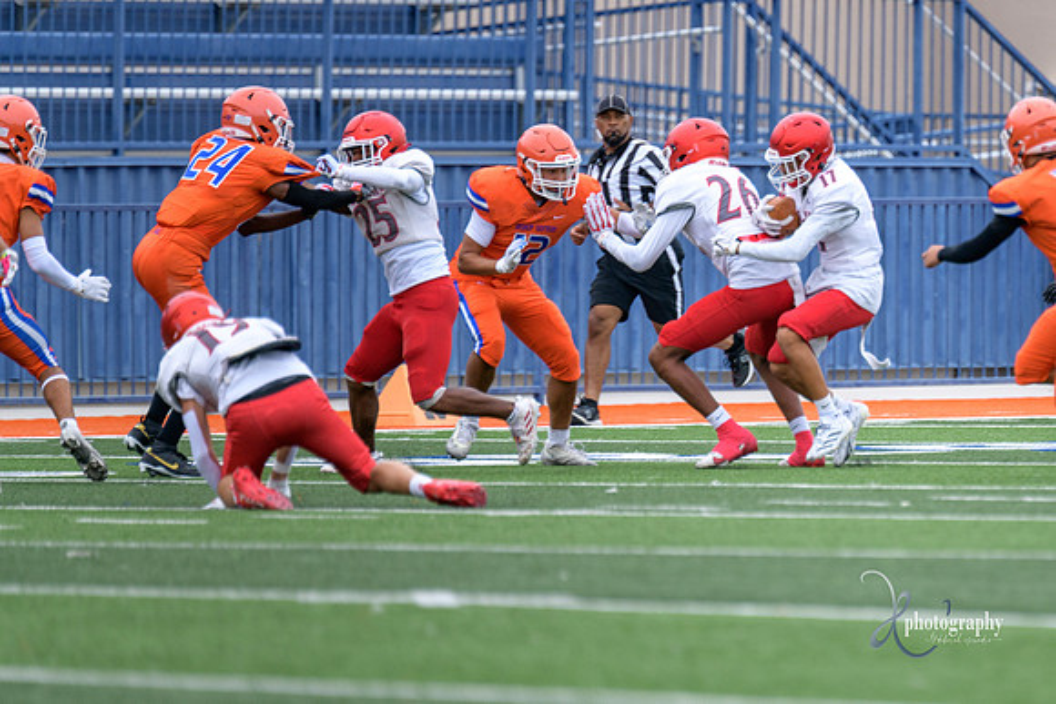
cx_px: 917
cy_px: 352
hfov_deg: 4.0
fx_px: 15292
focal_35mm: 521
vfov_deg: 2.6
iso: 160
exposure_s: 1/1000
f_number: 2.8
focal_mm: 300
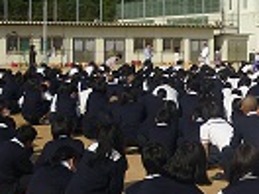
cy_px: 41
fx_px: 763
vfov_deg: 14.4
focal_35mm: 102
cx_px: 324
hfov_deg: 18.1
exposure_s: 1/400
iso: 80
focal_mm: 5.5
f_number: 8
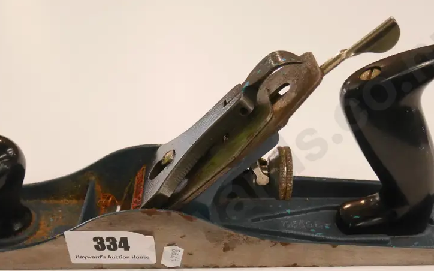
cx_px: 213
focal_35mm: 39
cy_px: 217
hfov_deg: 50.4
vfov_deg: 31.9
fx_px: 461
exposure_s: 1/320
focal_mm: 13
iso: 3200
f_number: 3.7
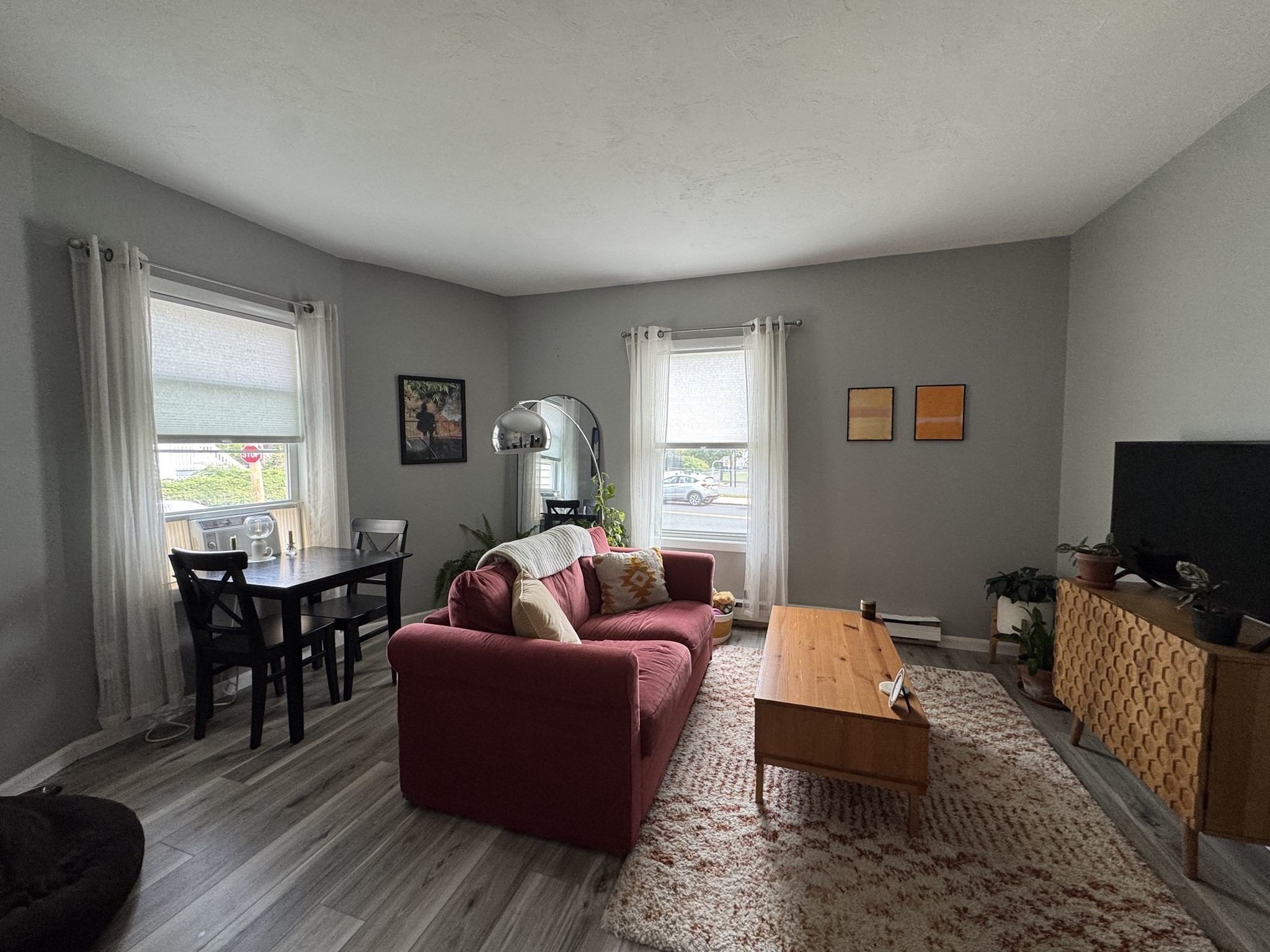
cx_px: 635
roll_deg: +0.3
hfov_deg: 102.1
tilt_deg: -3.7
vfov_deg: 85.7
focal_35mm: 14
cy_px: 476
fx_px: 514
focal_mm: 2.22
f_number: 2.2
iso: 160
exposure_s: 1/99
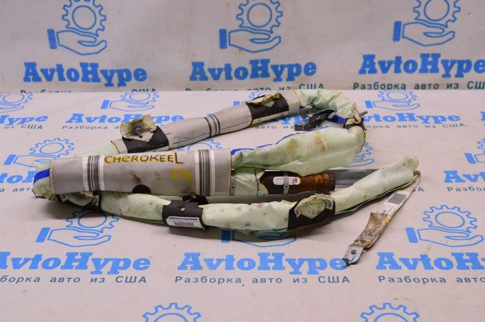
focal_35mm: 51
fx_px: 687
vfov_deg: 26.4
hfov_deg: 38.9
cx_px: 242
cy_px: 161
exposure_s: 1/125
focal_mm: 34
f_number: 8
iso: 1600
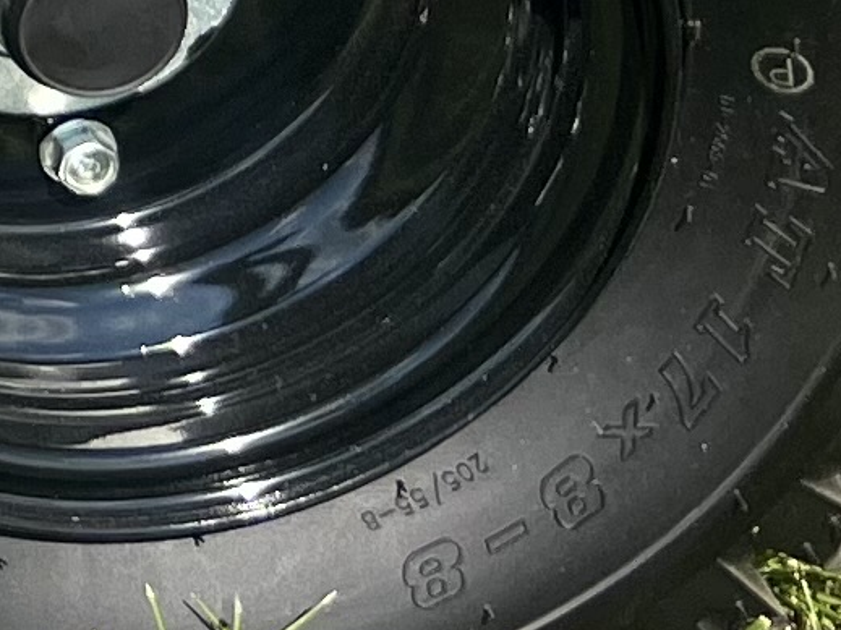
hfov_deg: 8.0
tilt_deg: -20.4
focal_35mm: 202
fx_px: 4906
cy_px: -1077
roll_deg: +1.2
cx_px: -1933
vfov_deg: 6.8
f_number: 1.5
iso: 50
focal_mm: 5.7
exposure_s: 1/4831
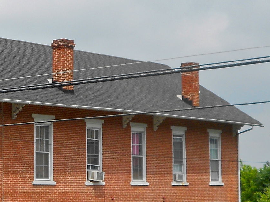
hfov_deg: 22.1
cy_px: 140
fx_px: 655
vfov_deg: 17.5
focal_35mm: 84
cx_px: -19
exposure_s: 1/800
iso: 80
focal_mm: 6.7
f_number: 3.9
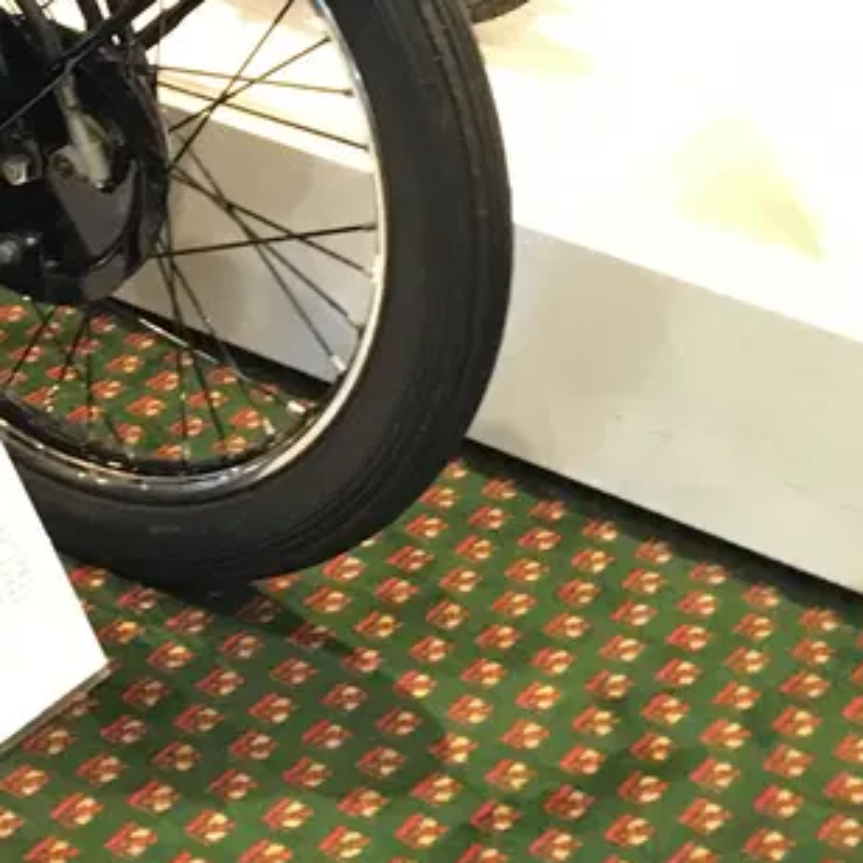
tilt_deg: -16.8
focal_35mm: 100
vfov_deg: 16.5
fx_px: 2821
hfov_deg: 16.5
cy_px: -221
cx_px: -224
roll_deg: -1.2
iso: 250
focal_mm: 4.15
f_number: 2.2
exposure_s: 1/17
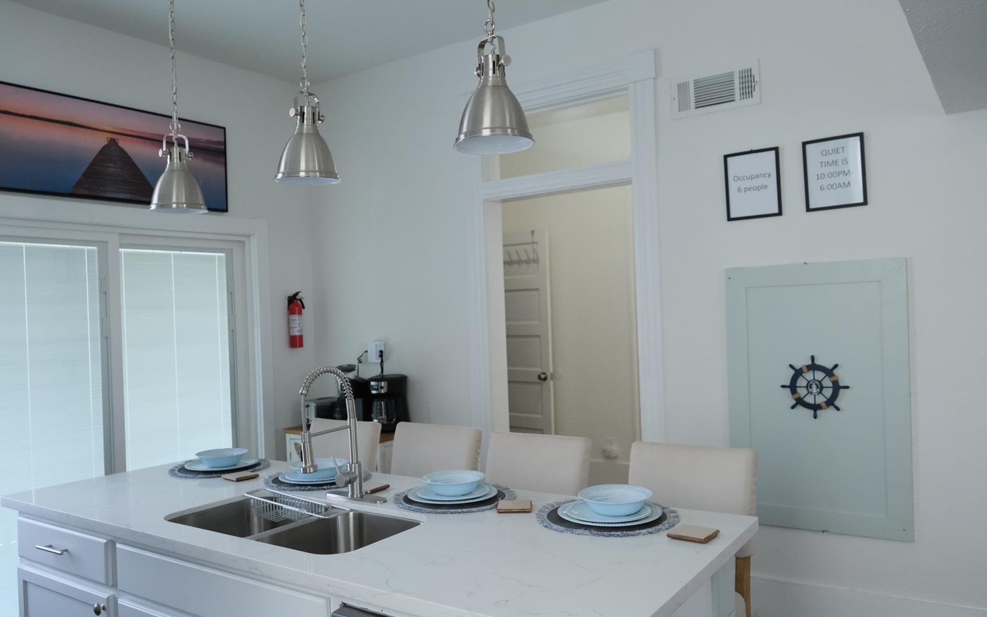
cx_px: 454
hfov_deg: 66.4
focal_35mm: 28
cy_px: 306
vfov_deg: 44.5
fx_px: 753
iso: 3200
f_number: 2.8
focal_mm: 16
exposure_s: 1/500
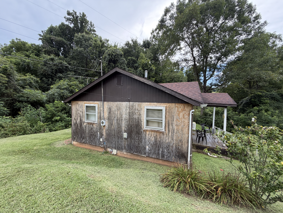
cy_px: 106
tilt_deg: +0.3
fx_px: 114
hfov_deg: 102.1
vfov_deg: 85.7
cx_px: 142
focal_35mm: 14
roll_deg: -1.1
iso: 50
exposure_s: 1/321
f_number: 2.2
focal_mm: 2.22
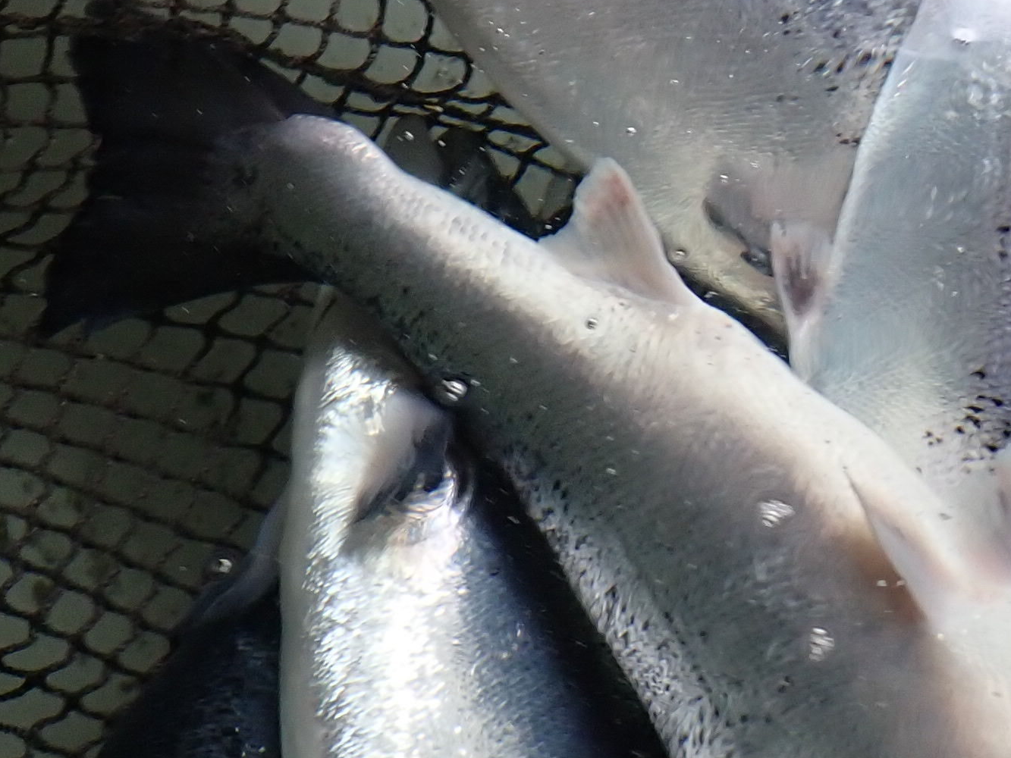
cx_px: 969
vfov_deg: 16.4
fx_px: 2629
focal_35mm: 90
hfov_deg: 21.2
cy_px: 210
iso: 200
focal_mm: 5.4
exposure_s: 1/60
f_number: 2.3
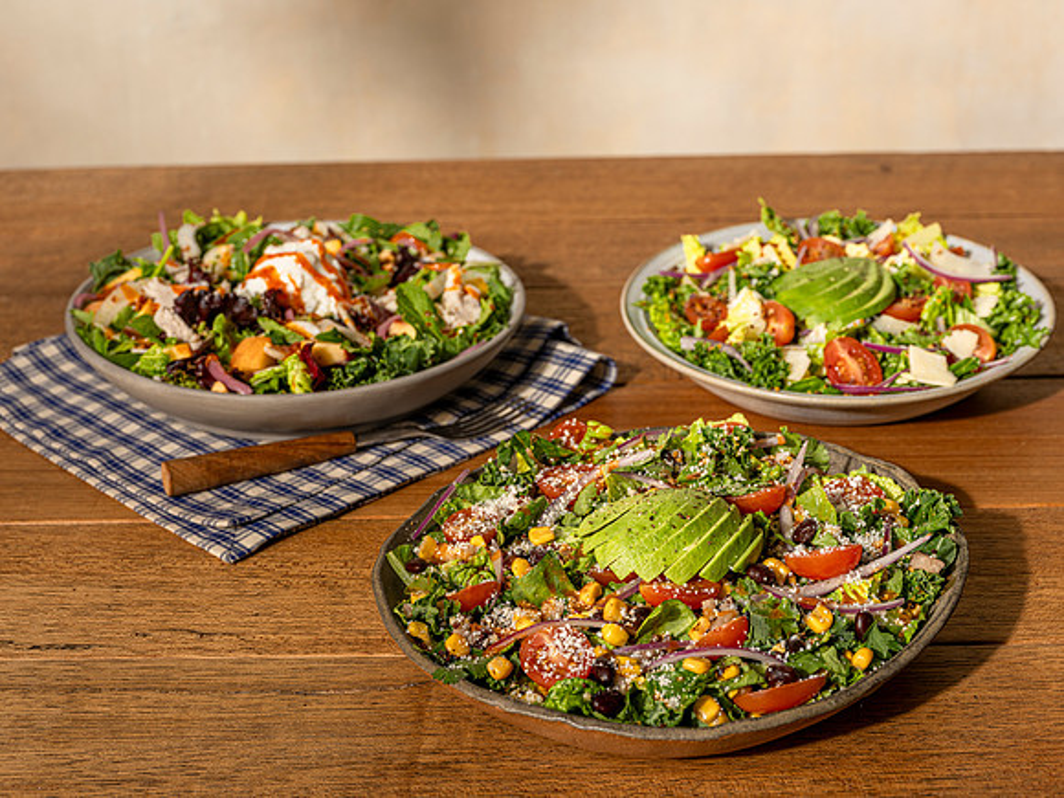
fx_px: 1752
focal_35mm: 57
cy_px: 399
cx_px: 532
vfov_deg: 25.7
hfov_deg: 33.8
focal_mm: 72
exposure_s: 1/25
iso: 250
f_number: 10
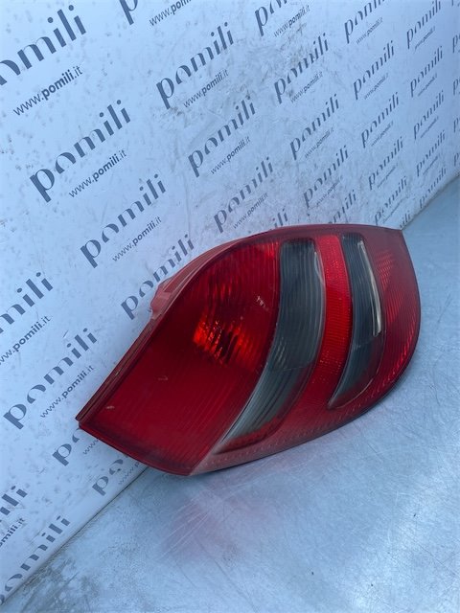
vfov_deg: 67.3
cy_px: 306
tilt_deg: -35.7
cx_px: 230
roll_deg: +14.0
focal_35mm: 26
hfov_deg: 53.1
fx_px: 461
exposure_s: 1/822
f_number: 1.8
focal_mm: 4.25
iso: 32
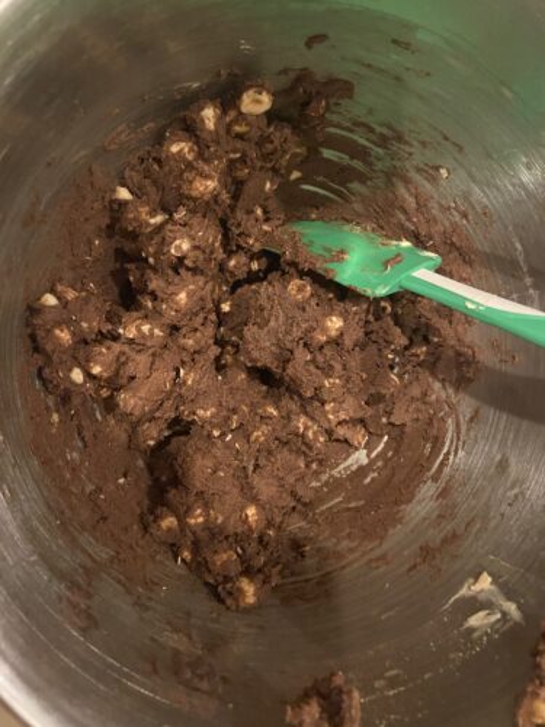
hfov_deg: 53.1
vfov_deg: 67.3
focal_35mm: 26
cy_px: 364
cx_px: 272
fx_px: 546
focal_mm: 4.25
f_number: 1.8
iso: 800
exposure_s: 1/25
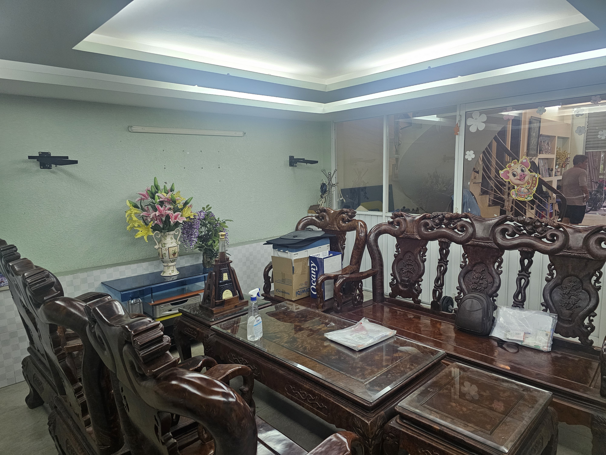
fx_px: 403
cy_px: 228
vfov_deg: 58.9
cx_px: 303
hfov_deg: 73.9
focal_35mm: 23
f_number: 1.7
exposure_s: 1/100
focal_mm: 6.3
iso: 400
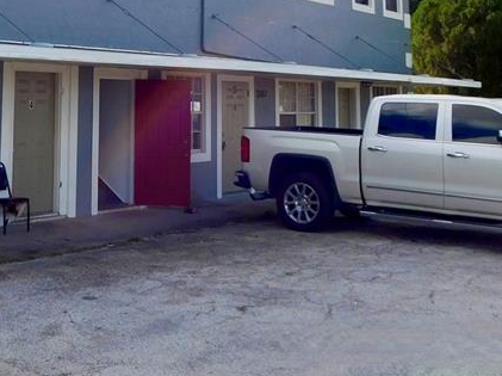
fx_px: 811
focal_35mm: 56
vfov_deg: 24.5
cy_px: -23
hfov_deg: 33.3
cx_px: 92
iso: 125
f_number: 3
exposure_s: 1/1000
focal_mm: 4
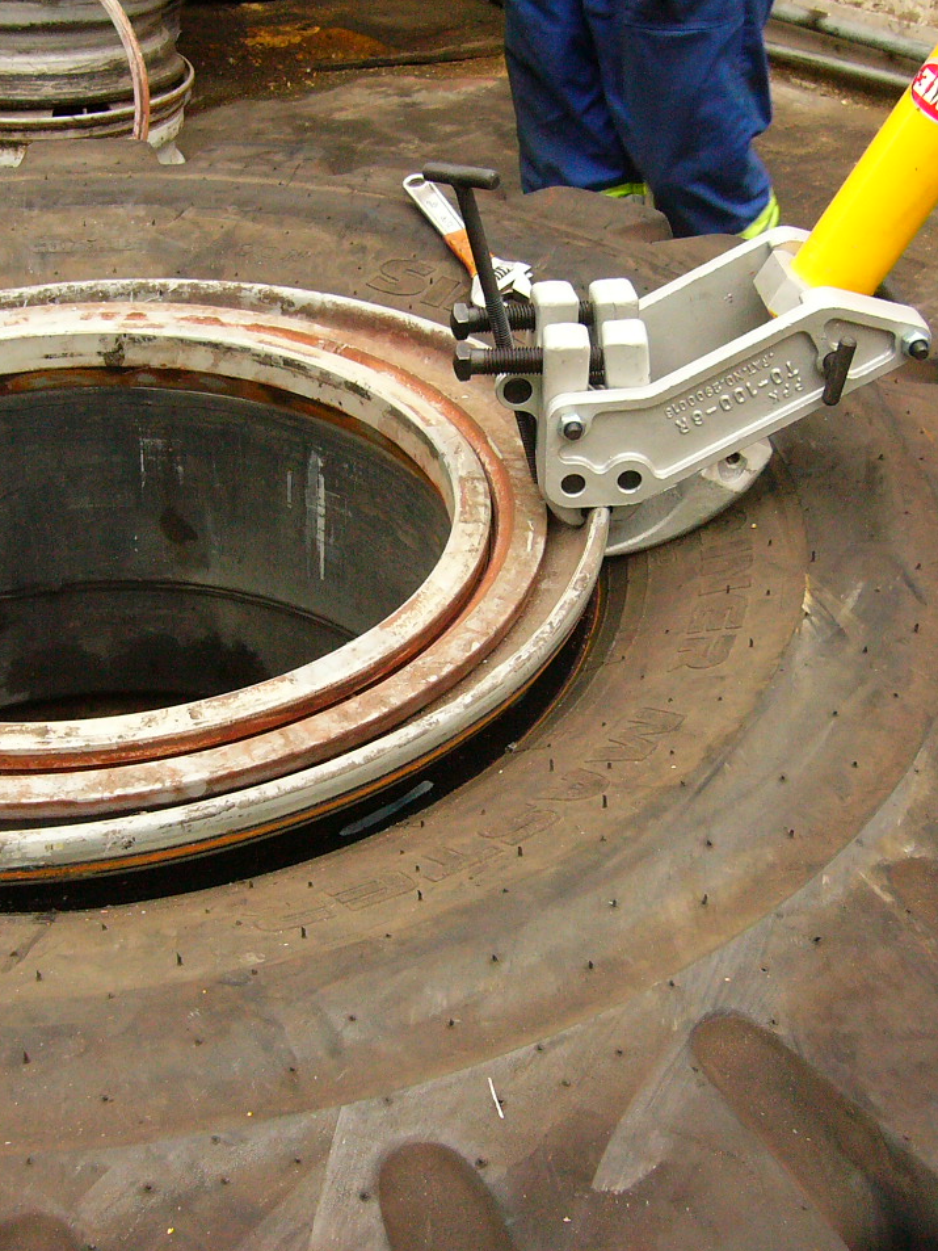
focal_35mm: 47
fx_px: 1698
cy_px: 626
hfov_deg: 30.8
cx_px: 379
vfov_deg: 40.4
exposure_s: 1/80
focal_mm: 5.8
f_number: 8
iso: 200
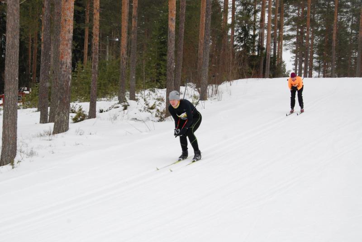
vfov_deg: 17.6
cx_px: 181
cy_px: 121
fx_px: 785
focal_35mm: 78
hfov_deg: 26.0
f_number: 10
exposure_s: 1/400
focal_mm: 52
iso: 800
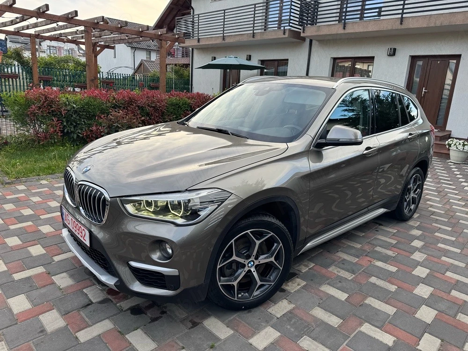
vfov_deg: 56.8
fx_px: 324
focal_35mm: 24
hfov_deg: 71.6
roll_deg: -3.5
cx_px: 234
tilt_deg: -14.8
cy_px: 176
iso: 80
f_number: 1.78
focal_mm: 6.76
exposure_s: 1/531
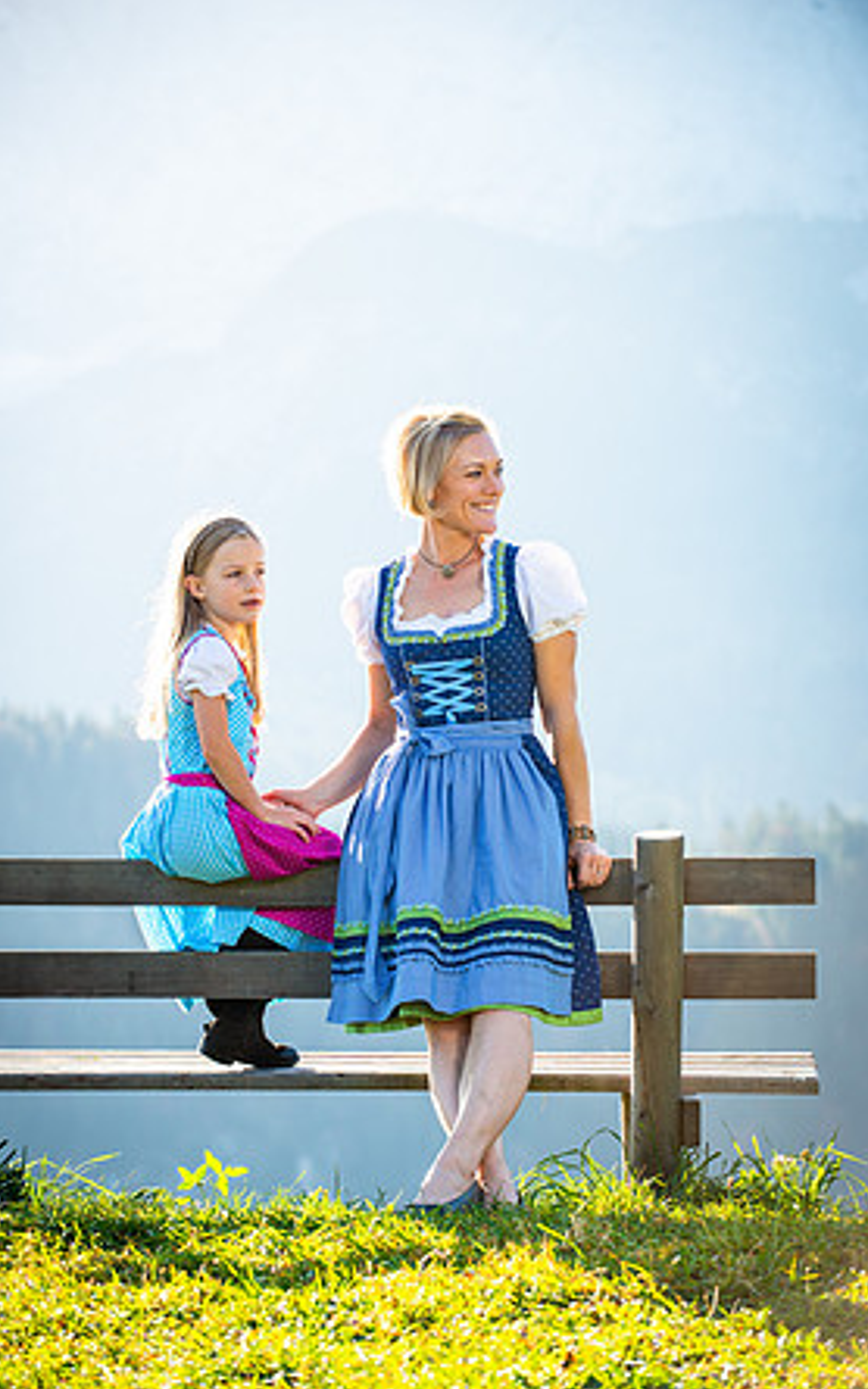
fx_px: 5073
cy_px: 699
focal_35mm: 134
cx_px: 412
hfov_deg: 9.8
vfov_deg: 15.6
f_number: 6.3
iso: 100
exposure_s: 1/250
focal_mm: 130
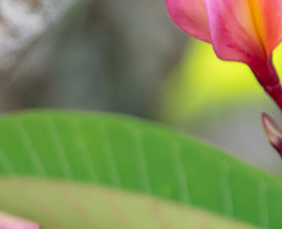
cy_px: 183
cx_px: -248
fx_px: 20104
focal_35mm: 2396
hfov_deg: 0.8
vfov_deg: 0.7
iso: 250
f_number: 6.3
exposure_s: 1/400
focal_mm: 400
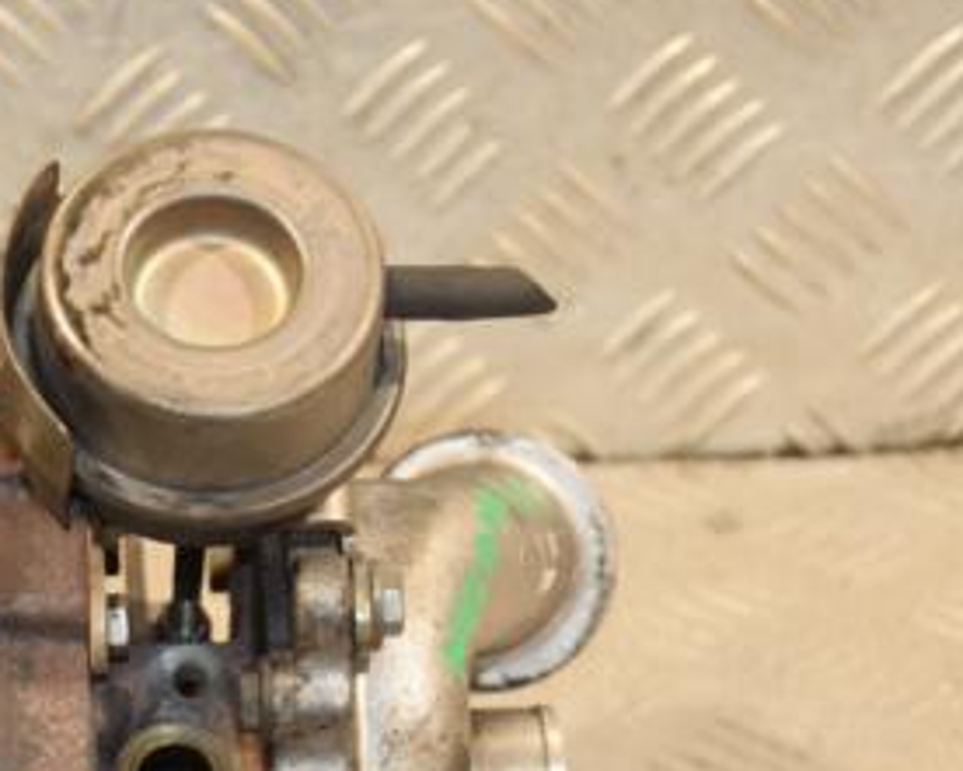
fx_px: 4362
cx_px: 59
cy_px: 617
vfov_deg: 10.1
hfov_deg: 12.5
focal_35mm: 153
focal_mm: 50
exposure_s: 1/125
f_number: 5
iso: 800
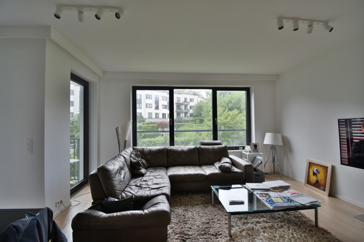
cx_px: 182
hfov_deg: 100.4
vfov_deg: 77.3
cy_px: 121
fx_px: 152
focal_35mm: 15
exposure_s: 1/40
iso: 100
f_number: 4.5
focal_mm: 10
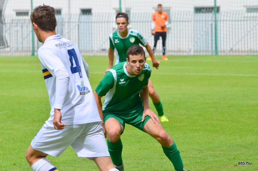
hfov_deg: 8.1
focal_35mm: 255
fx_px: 1824
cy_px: 86
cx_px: 129
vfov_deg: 5.4
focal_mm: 170
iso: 1000
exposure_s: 1/4000
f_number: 8
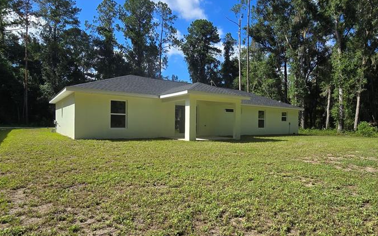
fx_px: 216
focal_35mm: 21
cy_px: 127
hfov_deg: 82.0
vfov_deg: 57.2
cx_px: 210
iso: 50
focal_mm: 2.2
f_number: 2.2
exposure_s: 1/2198
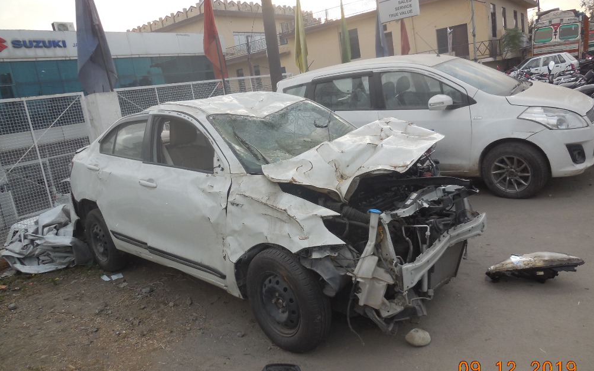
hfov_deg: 68.4
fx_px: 437
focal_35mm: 27
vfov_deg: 46.0
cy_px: 186
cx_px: 298
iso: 125
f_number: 3.1
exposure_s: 1/160
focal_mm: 4.5
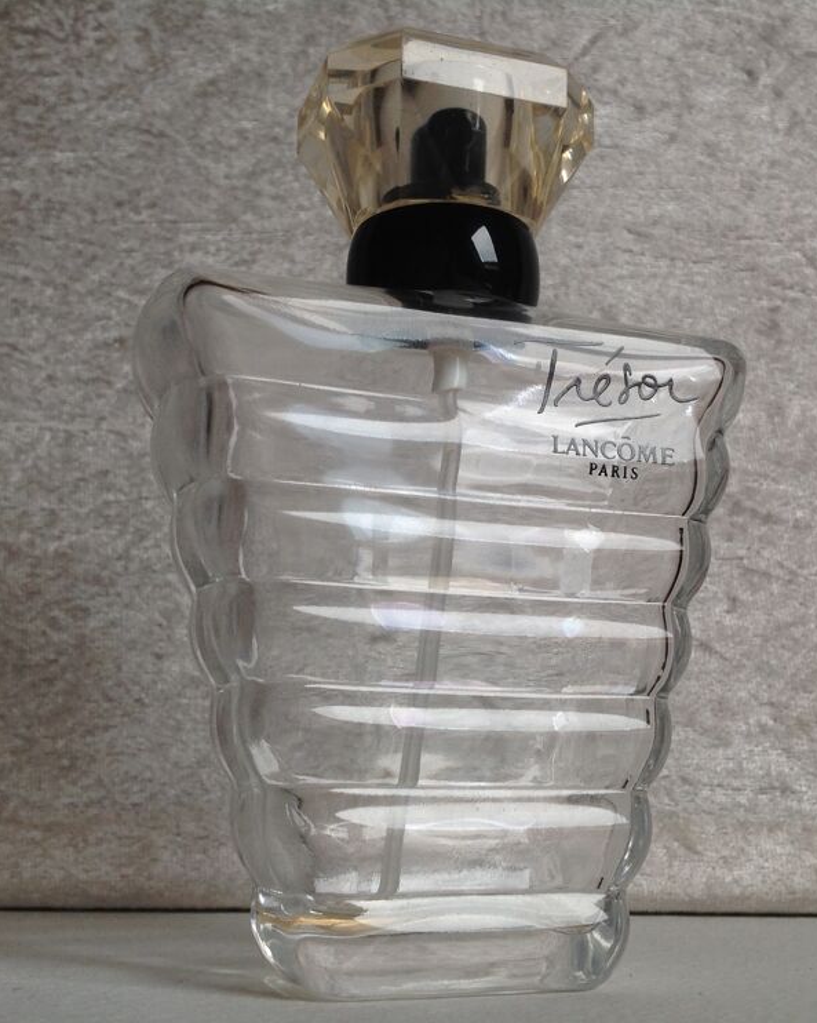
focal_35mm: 46
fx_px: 1391
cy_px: 512
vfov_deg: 40.3
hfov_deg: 32.7
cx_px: 442
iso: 50
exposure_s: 1/30
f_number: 2.4
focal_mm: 4.28
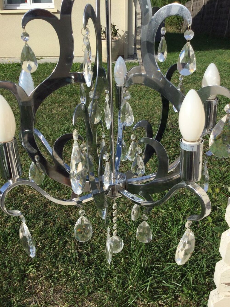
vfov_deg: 58.3
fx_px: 275
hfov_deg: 45.4
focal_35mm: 31
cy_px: 154
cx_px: 115
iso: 25
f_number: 2.4
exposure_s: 1/1698
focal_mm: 3.3
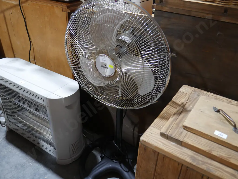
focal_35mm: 32
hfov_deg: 56.8
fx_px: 220
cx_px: 119
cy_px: 90
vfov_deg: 44.2
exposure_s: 1/60
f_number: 3.6
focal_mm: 16
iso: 500
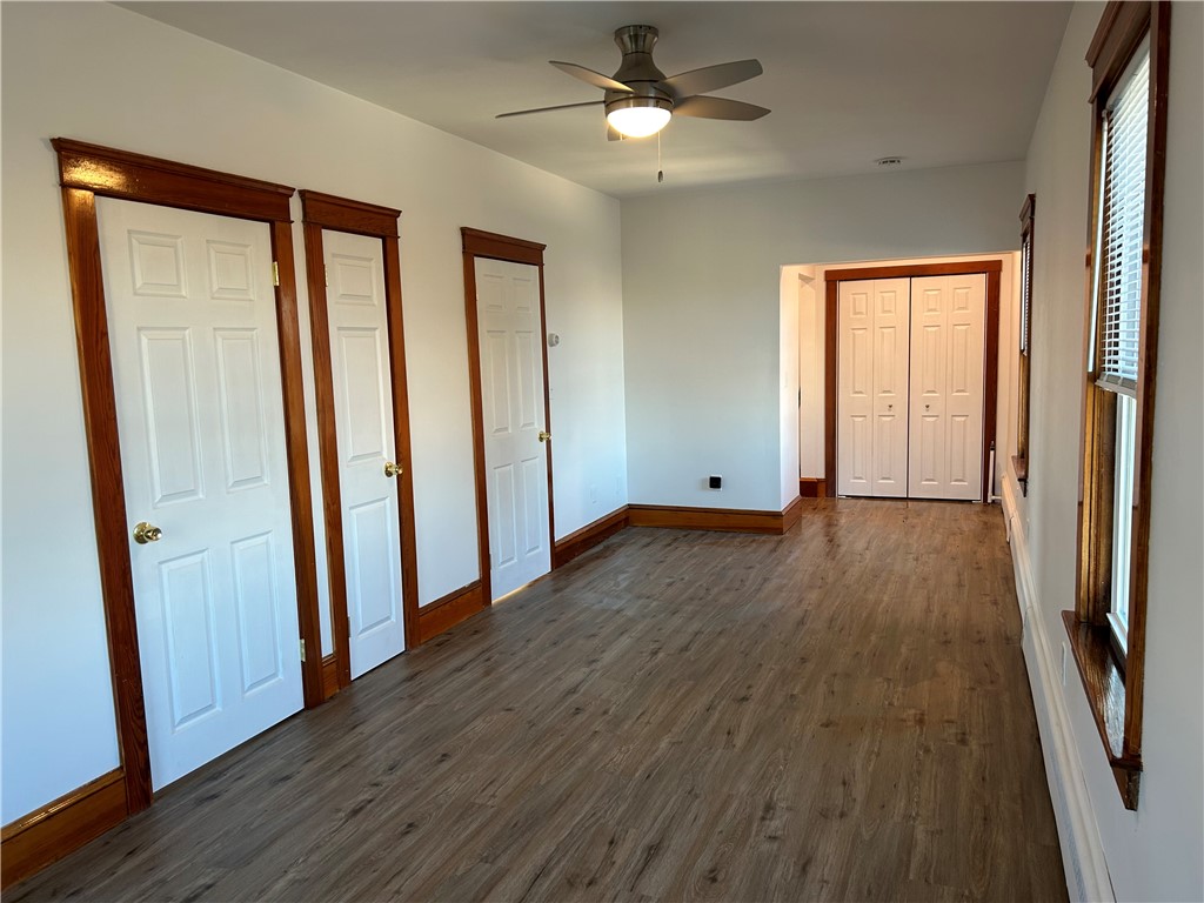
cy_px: 452
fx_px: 904
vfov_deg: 53.1
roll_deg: +2.5
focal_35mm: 26
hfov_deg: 67.3
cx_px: 602
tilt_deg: -6.1
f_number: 1.5
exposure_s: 1/60
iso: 64
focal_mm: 5.7
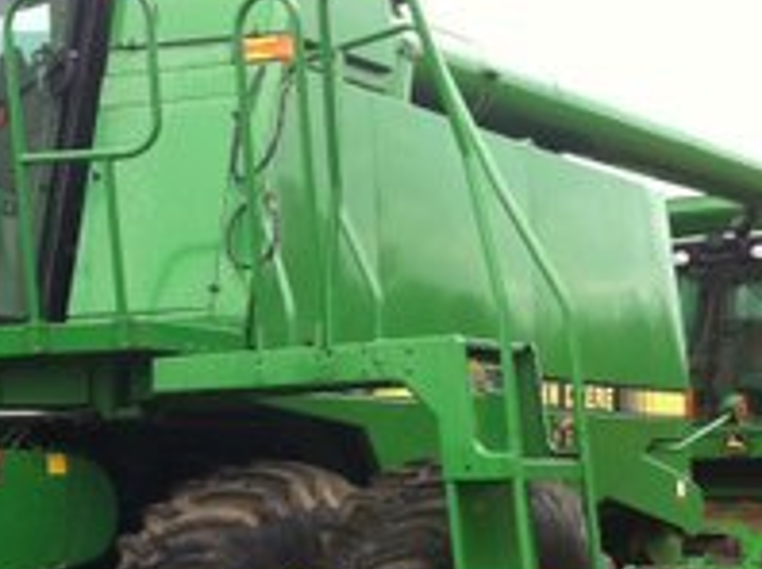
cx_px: 96
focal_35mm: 85
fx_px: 1869
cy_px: 448
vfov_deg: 17.2
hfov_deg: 22.6
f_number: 2.8
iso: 80
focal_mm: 3.85
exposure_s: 1/123
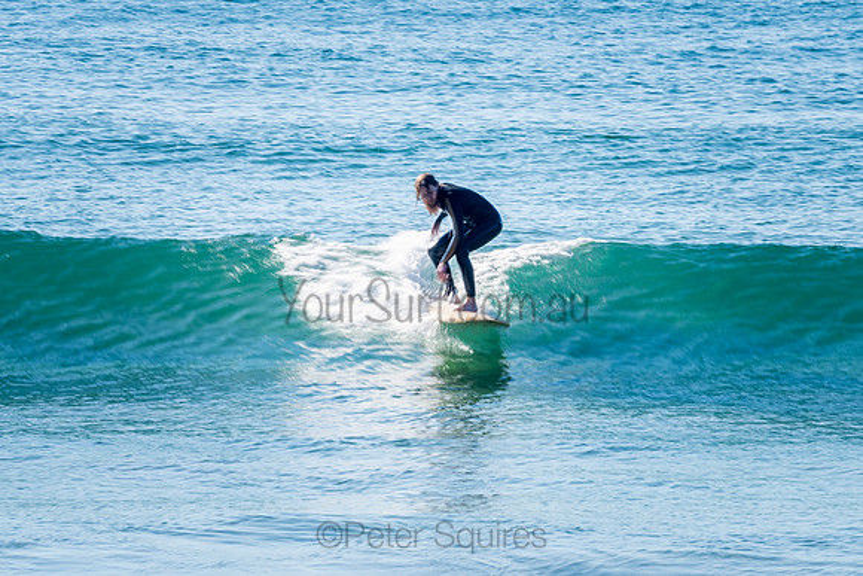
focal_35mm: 599
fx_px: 14351
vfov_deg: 2.3
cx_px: 441
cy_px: 282
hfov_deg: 3.4
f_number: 22
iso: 31
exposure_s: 1/20
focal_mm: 500
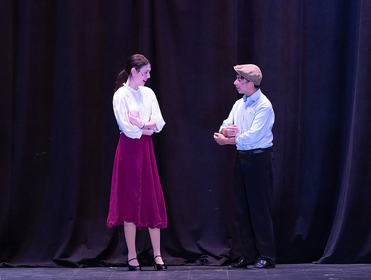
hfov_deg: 6.0
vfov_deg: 4.5
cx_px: 186
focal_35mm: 332
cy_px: 140
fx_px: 3564
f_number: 2.8
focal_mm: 300
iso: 10000
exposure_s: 1/250
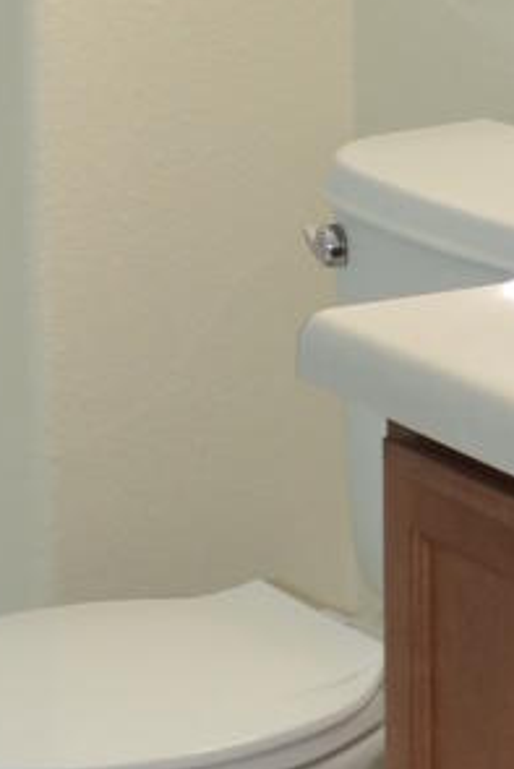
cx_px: 510
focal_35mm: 183
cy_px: -229
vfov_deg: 11.0
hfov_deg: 7.5
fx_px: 3914
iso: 400
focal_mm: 18
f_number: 4
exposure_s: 1/100
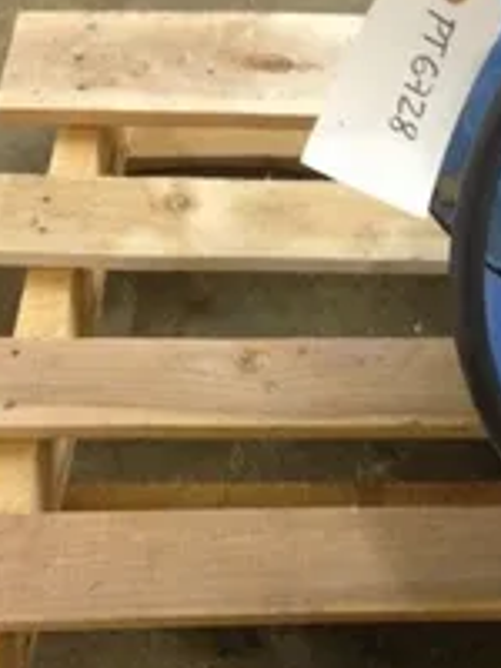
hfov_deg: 20.5
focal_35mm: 70
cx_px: 478
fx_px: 1351
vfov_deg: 27.6
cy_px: 434
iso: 400
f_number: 2.4
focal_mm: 4.28
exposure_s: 1/20
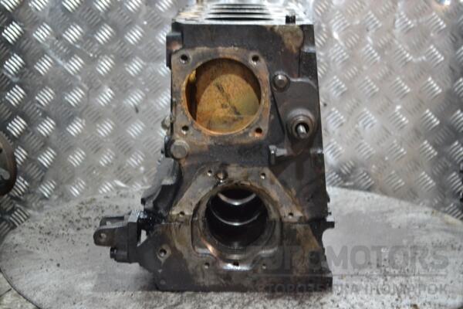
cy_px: 154
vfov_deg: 19.7
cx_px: 232
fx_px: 887
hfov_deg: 29.2
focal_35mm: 69
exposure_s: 1/20
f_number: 5.3
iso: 3200
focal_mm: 46
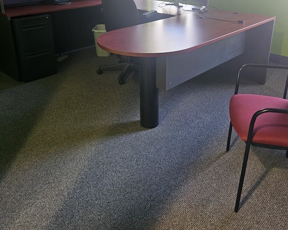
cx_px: 146
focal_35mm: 33
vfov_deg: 43.6
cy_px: 68
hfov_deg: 54.2
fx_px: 281
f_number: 1.7
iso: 640
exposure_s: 1/30
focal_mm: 6.3
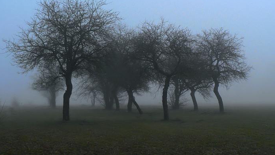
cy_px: 75
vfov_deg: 18.5
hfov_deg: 32.4
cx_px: 137
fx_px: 474
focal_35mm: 65
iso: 80
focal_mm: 9.9
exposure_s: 1/640
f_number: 4
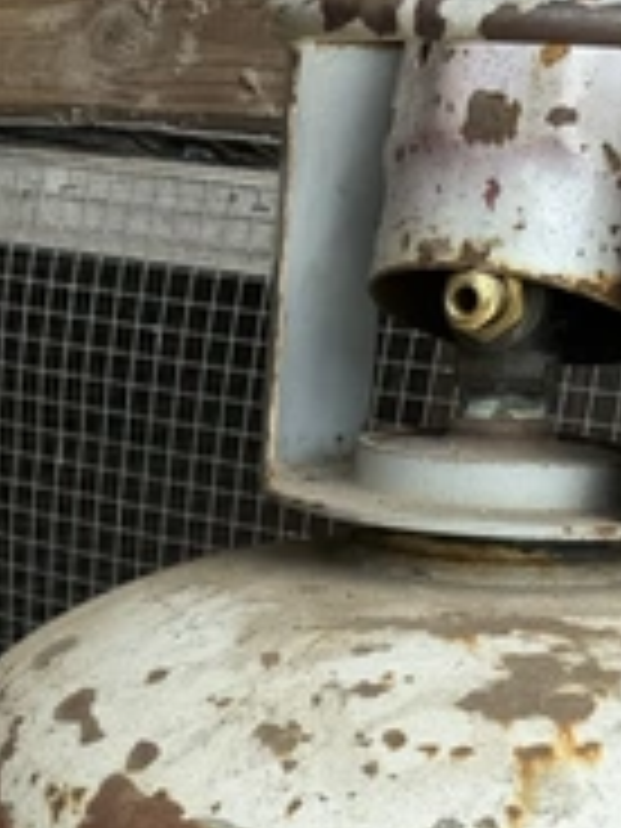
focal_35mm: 98
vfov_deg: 17.1
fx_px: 2344
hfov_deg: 15.0
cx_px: 106
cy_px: 1404
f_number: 1.78
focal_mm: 6.76
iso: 80
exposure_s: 1/484
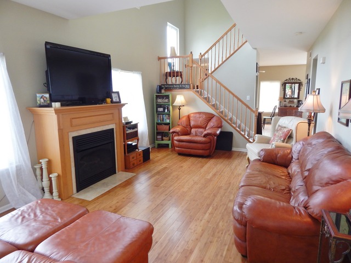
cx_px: 176
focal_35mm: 23
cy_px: 132
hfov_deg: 73.9
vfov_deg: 58.9
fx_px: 233
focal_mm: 4
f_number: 3
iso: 140
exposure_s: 1/30
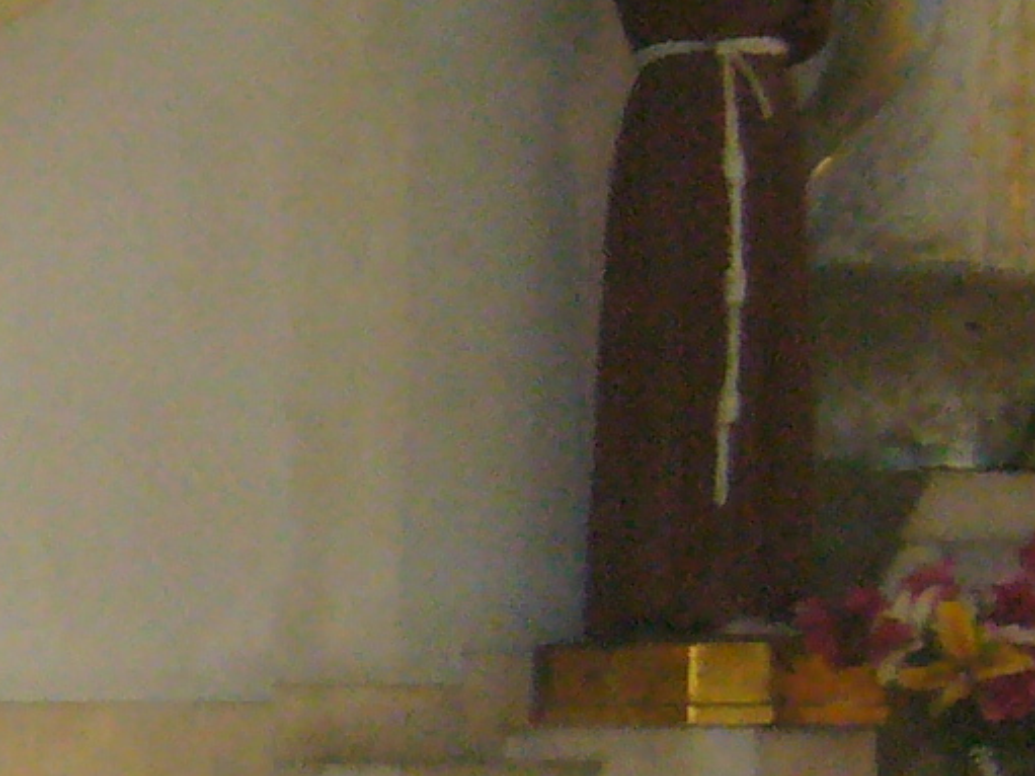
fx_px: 5769
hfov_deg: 9.2
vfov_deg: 7.6
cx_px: -1489
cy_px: 829
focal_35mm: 193
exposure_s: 1/30
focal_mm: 5.8
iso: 250
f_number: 2.8
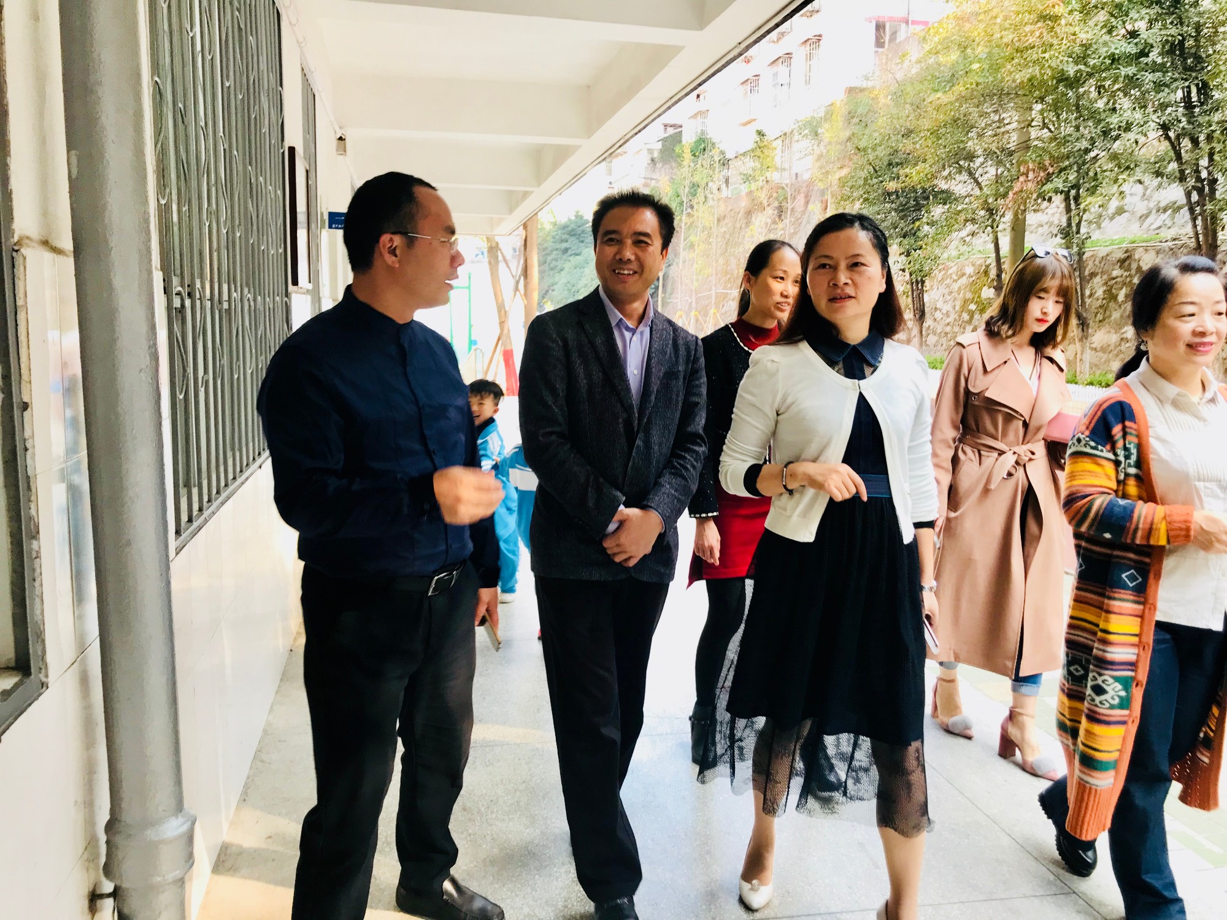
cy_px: 460
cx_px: 614
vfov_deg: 49.7
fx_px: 992
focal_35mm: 28
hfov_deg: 63.4
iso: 32
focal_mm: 3.99
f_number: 1.8
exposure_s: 1/100
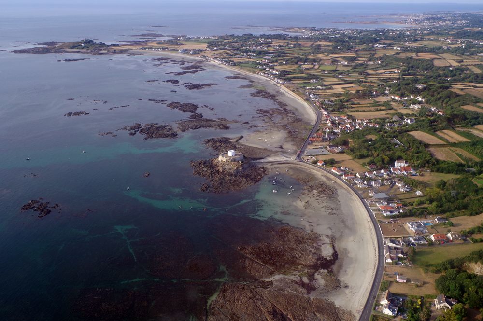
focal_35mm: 32
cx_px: 242
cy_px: 160
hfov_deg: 59.5
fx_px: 422
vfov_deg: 41.6
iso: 200
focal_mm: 21
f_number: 9
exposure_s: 1/125
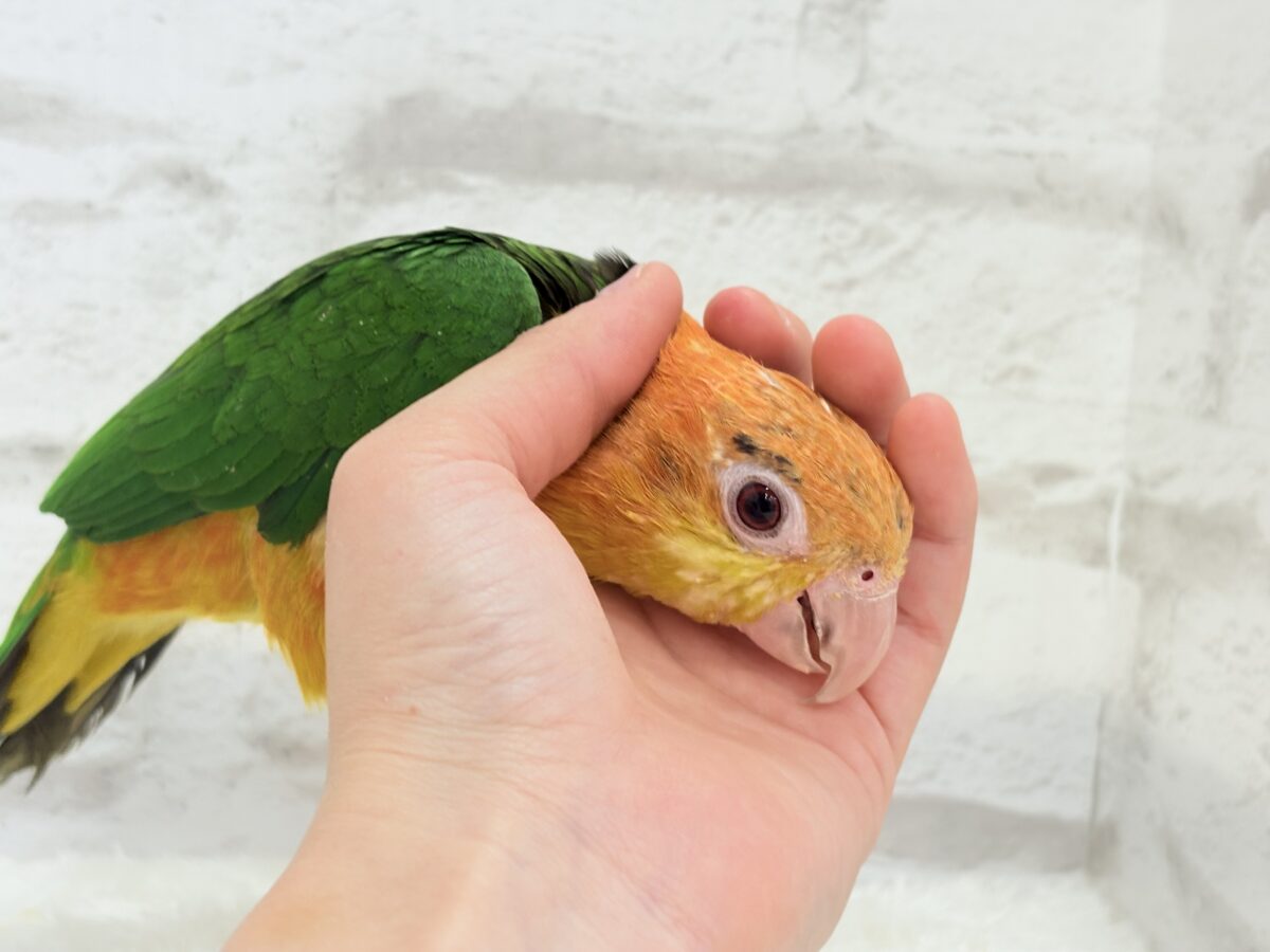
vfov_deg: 28.0
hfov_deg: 36.8
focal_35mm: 52
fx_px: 1908
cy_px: 476
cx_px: 635
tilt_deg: -6.1
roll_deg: -2.9
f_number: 1.6
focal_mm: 5.96
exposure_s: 1/50
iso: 40
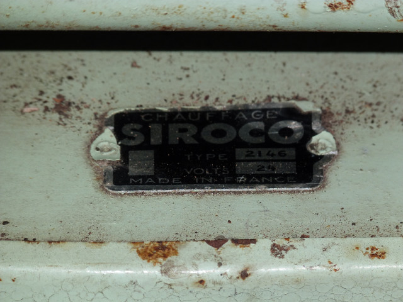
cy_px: 151
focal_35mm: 595
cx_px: 202
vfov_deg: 2.5
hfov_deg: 3.3
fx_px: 6927
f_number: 5.2
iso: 100
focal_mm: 107.1
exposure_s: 1/125
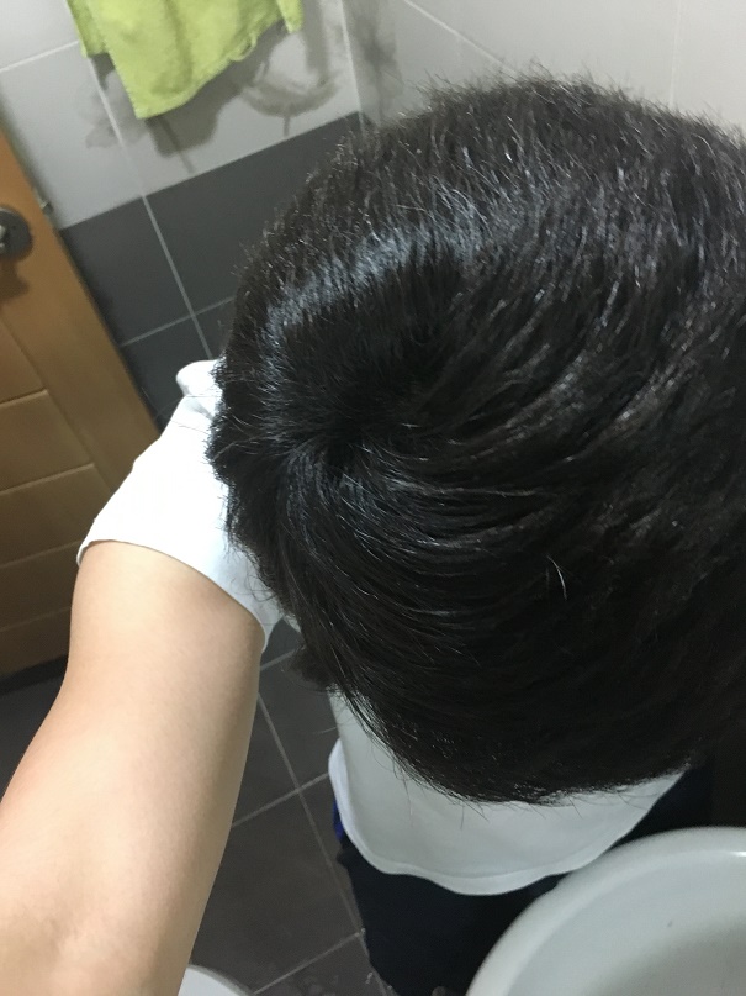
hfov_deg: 48.2
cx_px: 373
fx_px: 834
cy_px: 498
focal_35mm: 29
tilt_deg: -49.5
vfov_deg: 61.7
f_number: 2.2
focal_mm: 4.15
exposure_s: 1/30
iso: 200
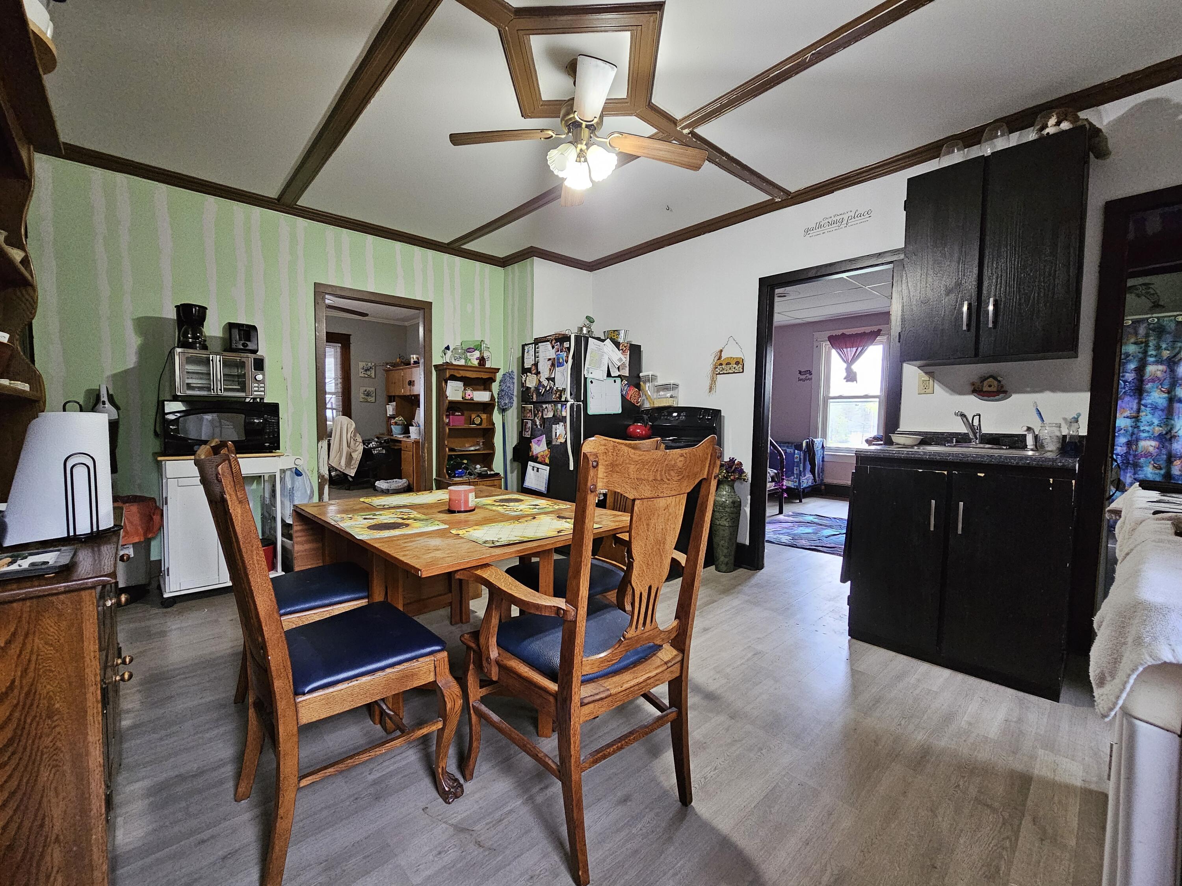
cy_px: 443
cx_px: 591
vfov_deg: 89.9
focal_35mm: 13
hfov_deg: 106.2
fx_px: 444
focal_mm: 2.2
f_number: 2.2
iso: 640
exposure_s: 1/30
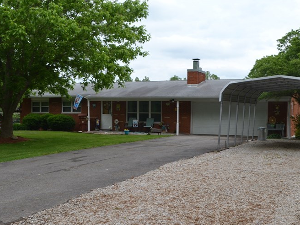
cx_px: 155
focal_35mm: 43
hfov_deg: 43.8
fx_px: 373
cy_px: 139
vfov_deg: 33.4
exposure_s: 1/200
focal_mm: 18
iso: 100
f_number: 5.6
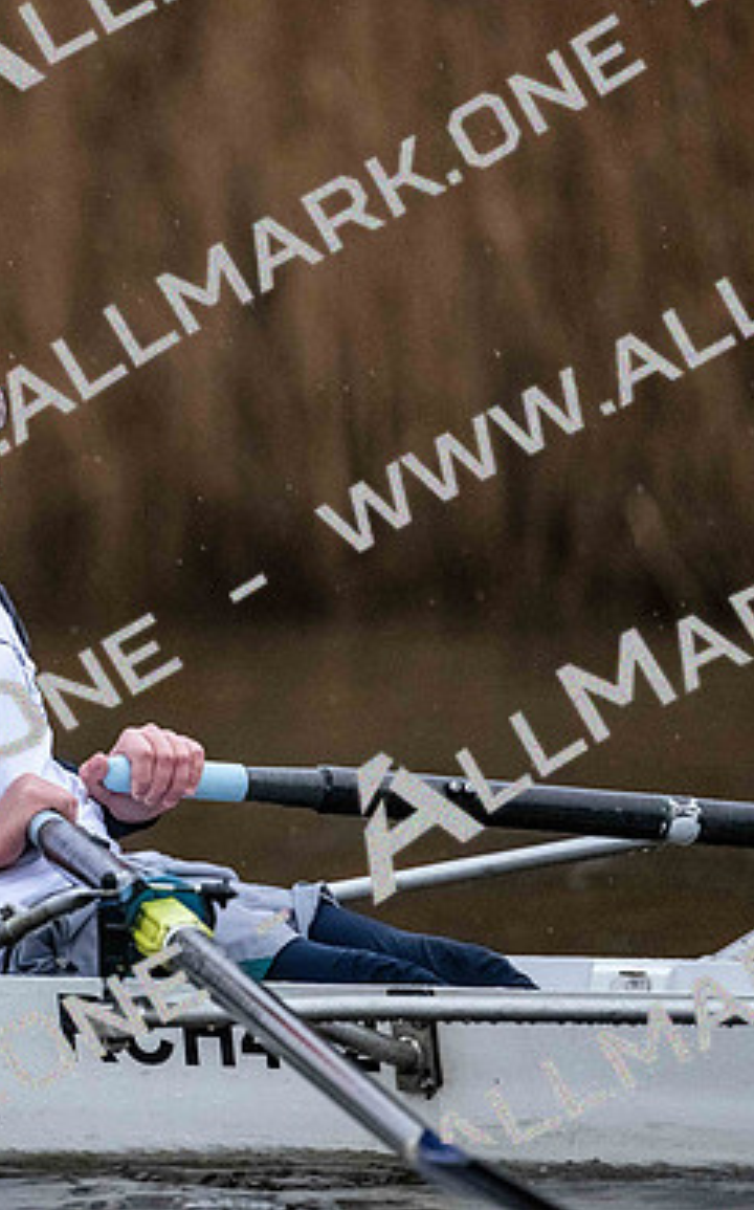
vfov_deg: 3.4
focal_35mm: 615
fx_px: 20258
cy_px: 605
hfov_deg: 2.1
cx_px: 88
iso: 9000
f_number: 4.5
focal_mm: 400
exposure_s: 1/1600
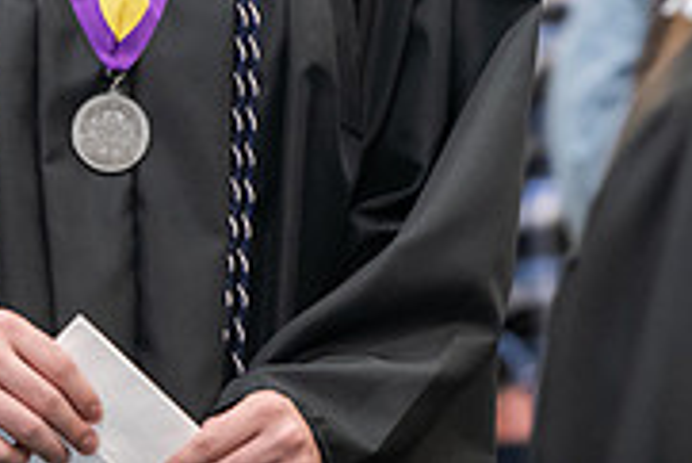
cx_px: 161
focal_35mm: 560
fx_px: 10773
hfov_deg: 3.7
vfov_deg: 2.5
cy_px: -274
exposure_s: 1/200
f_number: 3.2
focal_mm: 175
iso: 2500
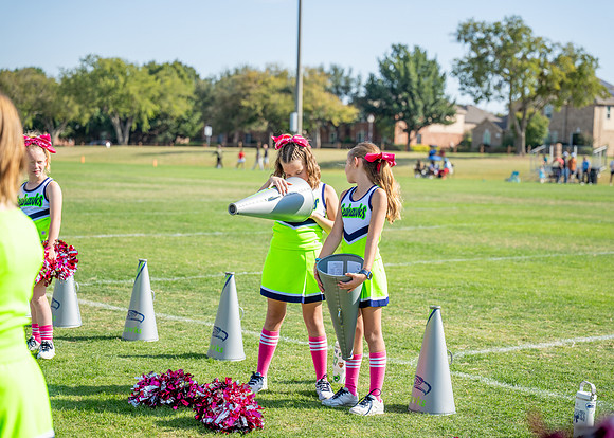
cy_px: 219
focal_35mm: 73
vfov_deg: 19.4
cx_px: 307
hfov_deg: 27.0
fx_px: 1279
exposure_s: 1/1250
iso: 100
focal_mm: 70
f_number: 2.8
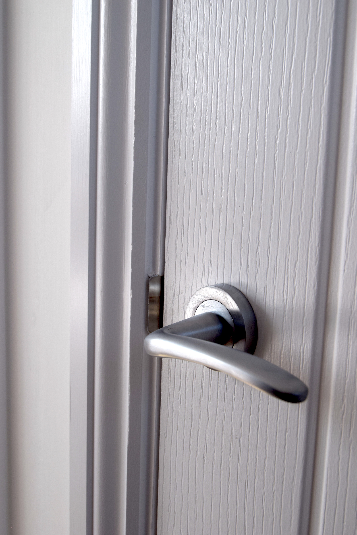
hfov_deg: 28.9
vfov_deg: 42.3
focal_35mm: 46
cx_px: 178
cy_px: 268
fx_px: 692
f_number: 8
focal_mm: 31
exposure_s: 1/250
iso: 360
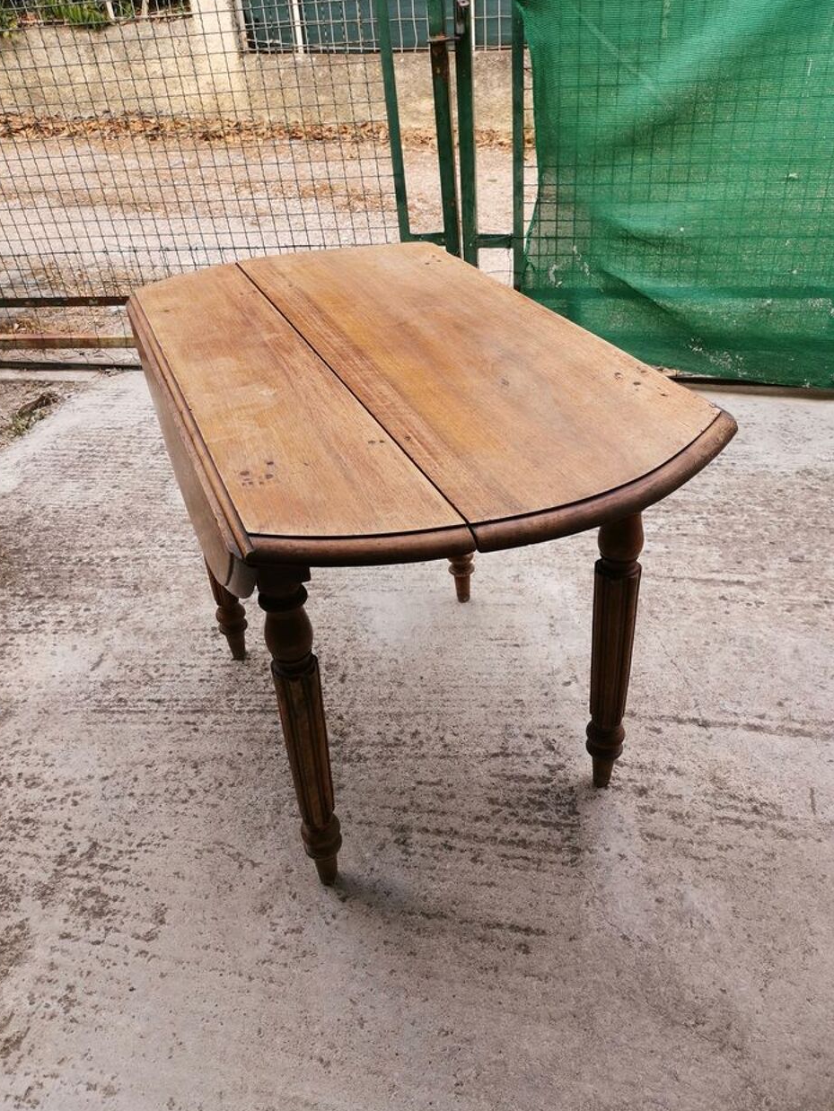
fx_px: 899
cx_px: 393
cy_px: 523
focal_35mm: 28
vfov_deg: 63.4
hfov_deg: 49.7
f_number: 1.8
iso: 50
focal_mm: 4.75
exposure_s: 1/323
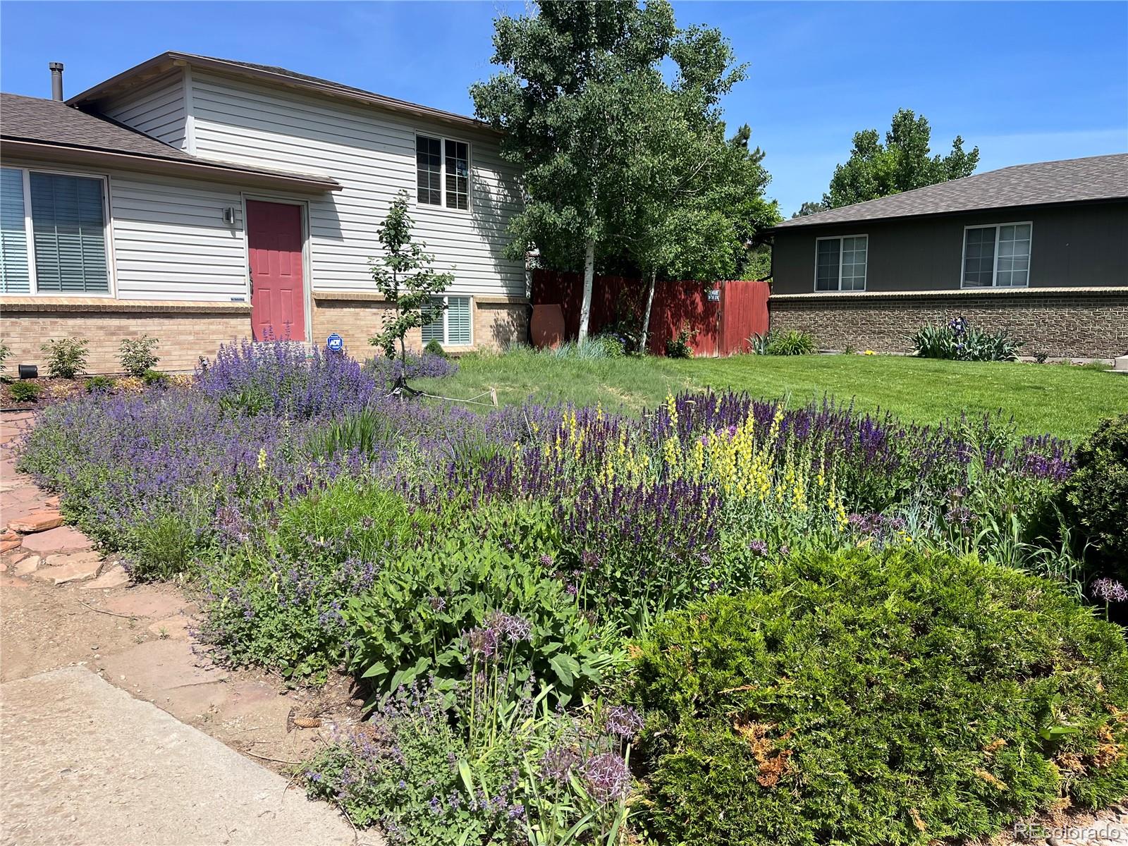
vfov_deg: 53.1
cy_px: 423
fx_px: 847
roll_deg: +0.2
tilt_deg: -8.0
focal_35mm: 26
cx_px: 564
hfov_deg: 67.3
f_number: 1.6
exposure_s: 1/2967
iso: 50
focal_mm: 5.1
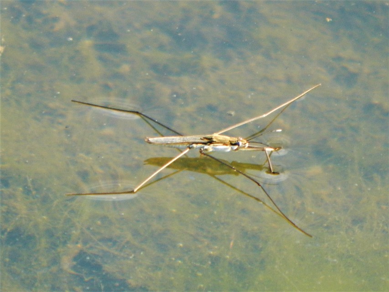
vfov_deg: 1.9
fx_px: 8598
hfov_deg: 2.6
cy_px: 146
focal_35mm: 765
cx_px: 194
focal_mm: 136
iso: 200
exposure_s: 1/125
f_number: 5.9
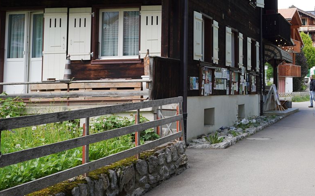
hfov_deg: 29.6
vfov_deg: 20.3
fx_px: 541
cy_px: 30
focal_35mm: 63
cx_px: 336
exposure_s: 1/100
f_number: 5.6
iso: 100
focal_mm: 24
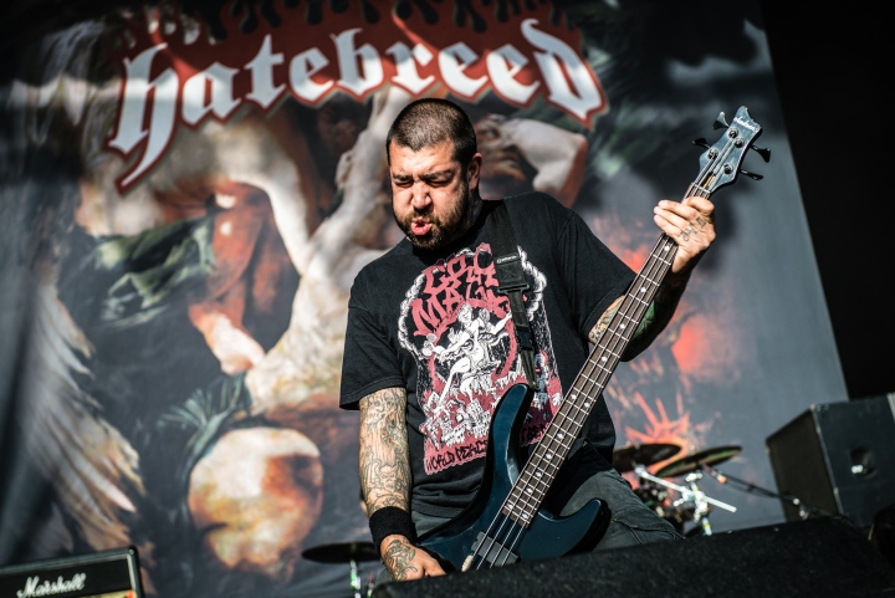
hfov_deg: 28.8
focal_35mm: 70
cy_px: 299
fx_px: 1741
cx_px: 448
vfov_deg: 19.5
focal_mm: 70
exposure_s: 1/2500
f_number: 4.5
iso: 250
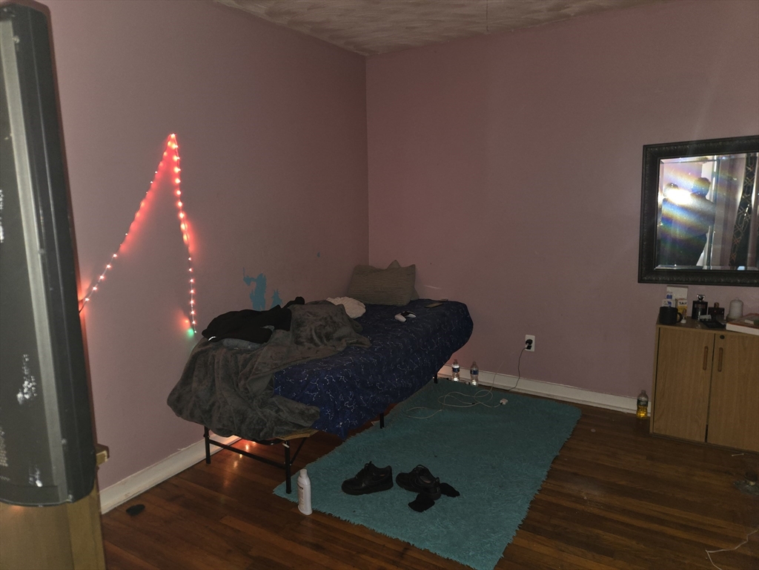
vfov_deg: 58.9
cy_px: 285
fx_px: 504
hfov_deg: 73.9
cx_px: 380
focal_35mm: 23
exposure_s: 1/12
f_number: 1.8
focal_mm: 5.4
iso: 160
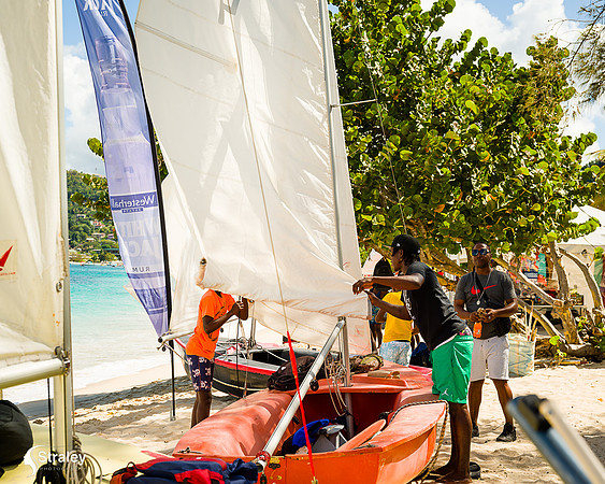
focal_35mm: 54
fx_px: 968
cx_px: 302
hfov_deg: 34.7
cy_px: 242
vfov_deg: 28.1
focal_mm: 48
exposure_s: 1/320
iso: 80
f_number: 6.3
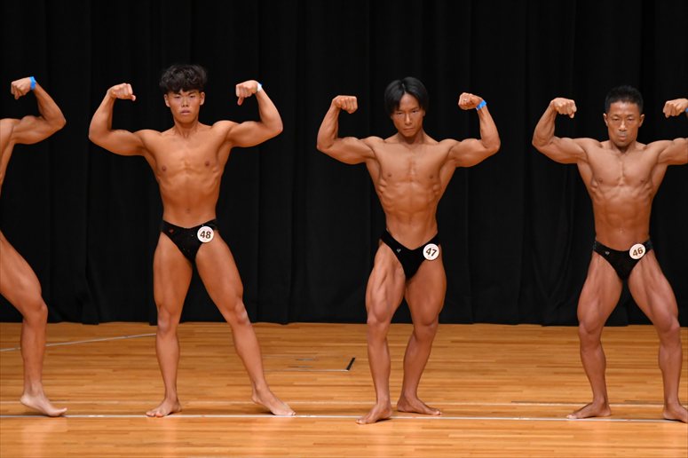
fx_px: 5158
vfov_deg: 5.1
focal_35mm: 270
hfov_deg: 7.6
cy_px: 229
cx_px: 344
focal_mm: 180
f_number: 5.6
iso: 3200
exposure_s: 1/400
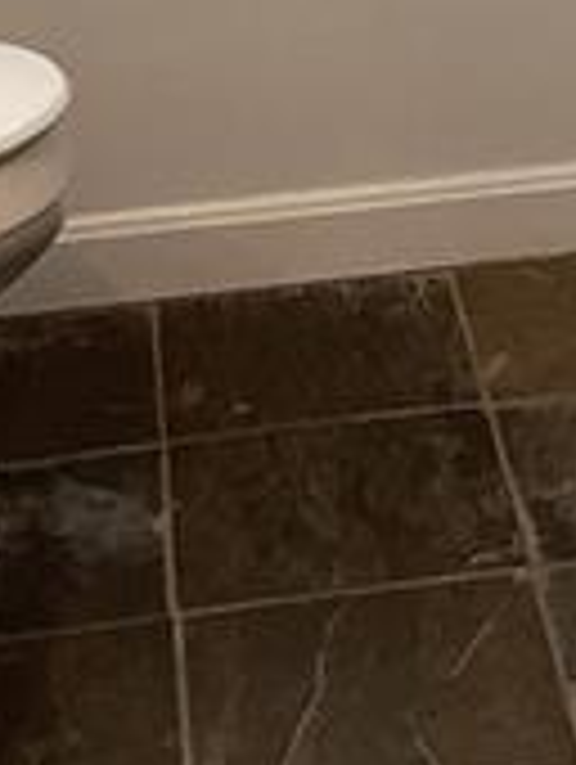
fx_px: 3098
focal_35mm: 140
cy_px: -585
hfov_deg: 10.2
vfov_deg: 12.9
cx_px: 909
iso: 64
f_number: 2.4
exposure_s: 1/60
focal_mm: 3.3
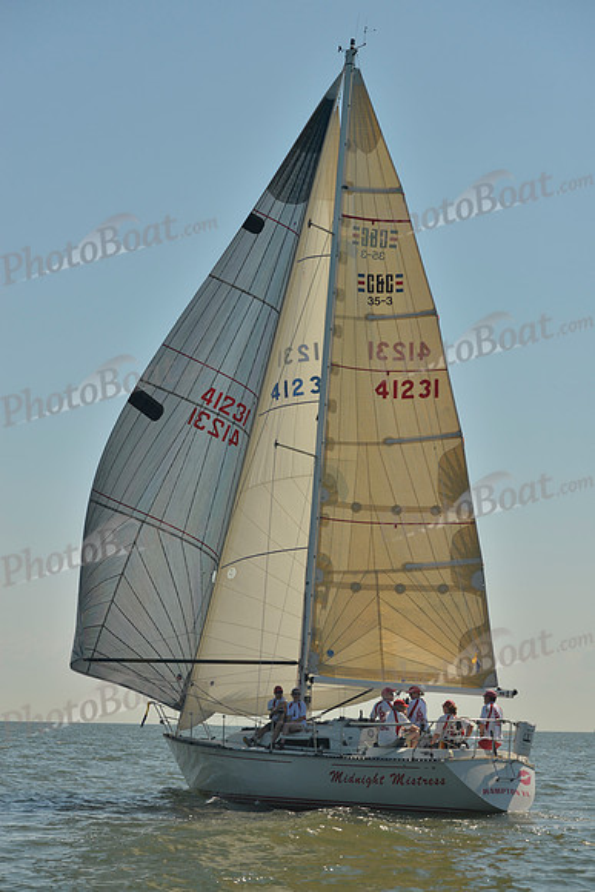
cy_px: 446
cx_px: 298
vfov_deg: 28.8
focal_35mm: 70
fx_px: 1734
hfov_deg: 19.5
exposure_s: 1/800
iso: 200
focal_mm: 70
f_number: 7.1
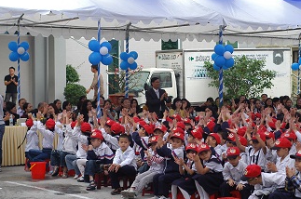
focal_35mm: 93
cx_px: 180
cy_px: 99
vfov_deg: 14.6
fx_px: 776
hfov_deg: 21.9
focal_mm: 50
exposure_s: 1/250
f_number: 4
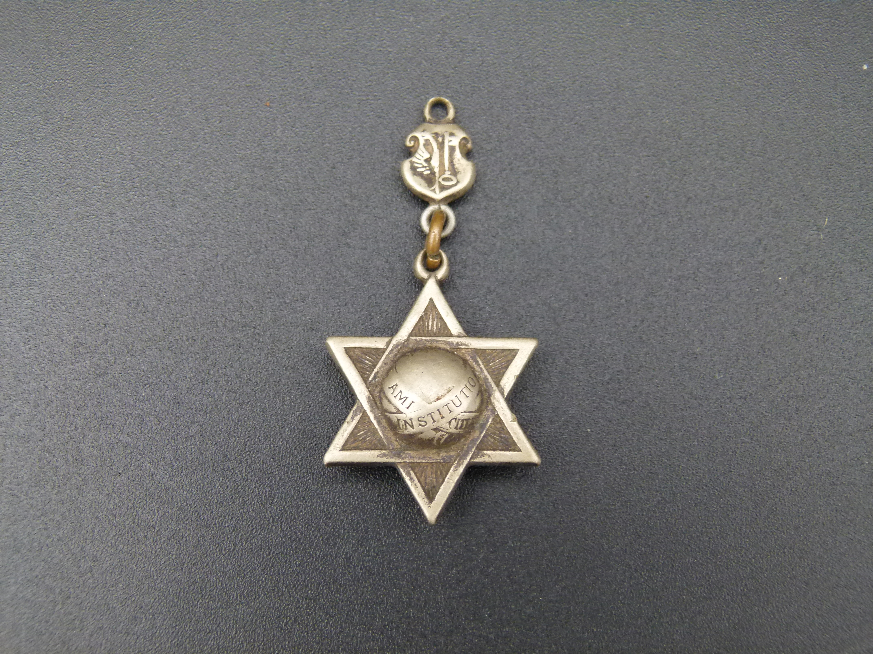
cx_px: 436
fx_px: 1261
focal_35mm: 50
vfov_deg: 29.1
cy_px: 327
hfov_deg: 38.2
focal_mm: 9
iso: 200
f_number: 3.2
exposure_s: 1/60
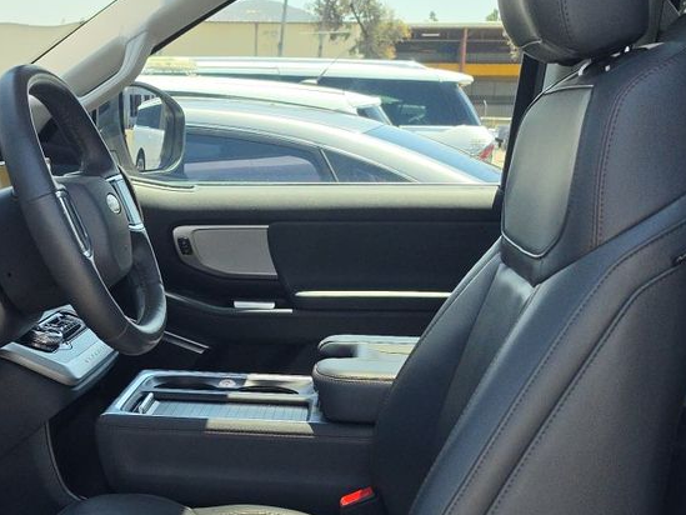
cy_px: 415
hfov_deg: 28.6
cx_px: 179
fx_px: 1328
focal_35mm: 67
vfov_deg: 21.7
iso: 63
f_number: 1.4
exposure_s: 1/2952
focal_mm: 6.5
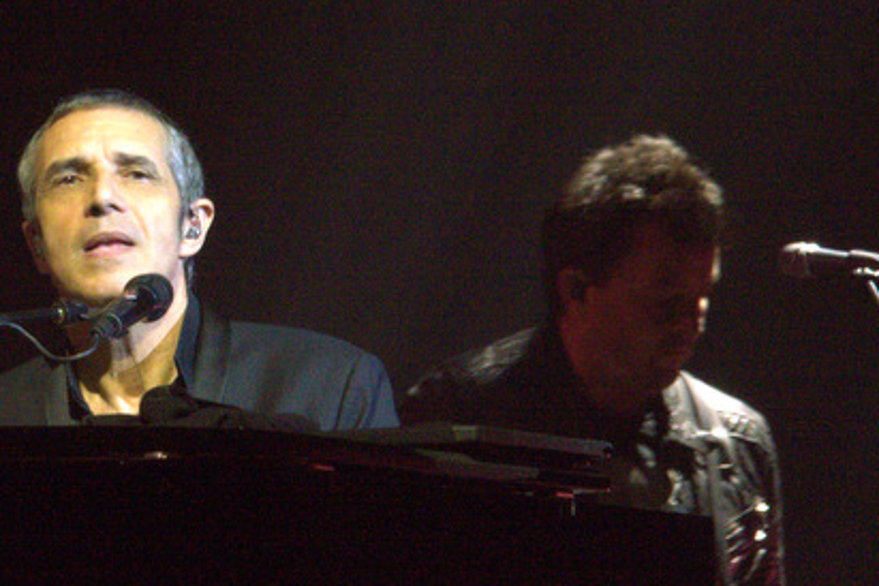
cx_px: 222
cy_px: 400
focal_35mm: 525
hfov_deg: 3.9
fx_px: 12818
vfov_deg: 2.6
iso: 400
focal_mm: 200
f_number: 14
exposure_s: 1/30
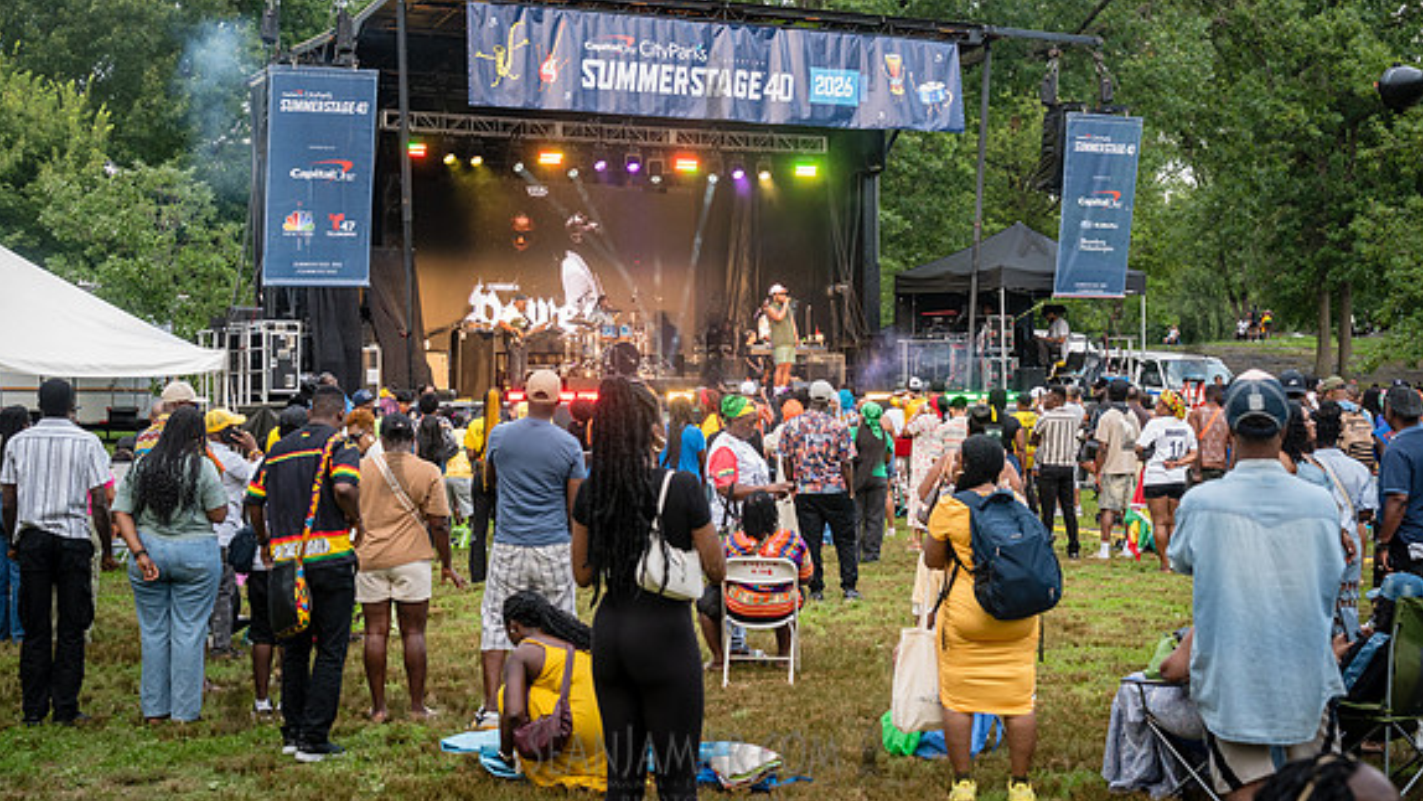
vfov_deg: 21.8
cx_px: 712
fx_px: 2075
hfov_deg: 37.8
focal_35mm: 55
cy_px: 332
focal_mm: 48
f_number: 4.5
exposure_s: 1/200
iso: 1600
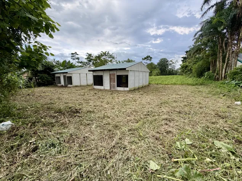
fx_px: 98
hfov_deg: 102.1
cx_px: 121
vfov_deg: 85.7
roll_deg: +0.7
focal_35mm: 14
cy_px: 90
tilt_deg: -9.5
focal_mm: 2.22
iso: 50
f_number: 2.2
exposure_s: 1/502
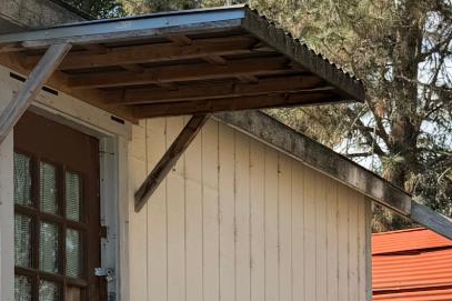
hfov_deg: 22.1
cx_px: 177
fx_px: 1155
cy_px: 342
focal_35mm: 92
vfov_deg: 14.5
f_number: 1.78
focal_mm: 6.76
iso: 80
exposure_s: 1/1855
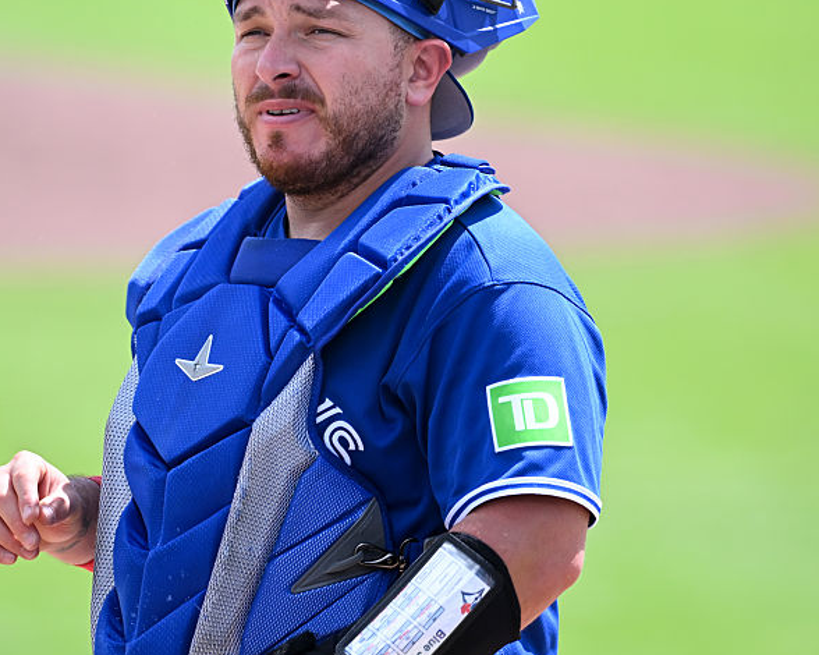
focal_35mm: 654
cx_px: 309
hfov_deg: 3.0
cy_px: 236
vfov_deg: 2.4
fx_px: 15847
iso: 640
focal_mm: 400
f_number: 4
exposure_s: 1/4000
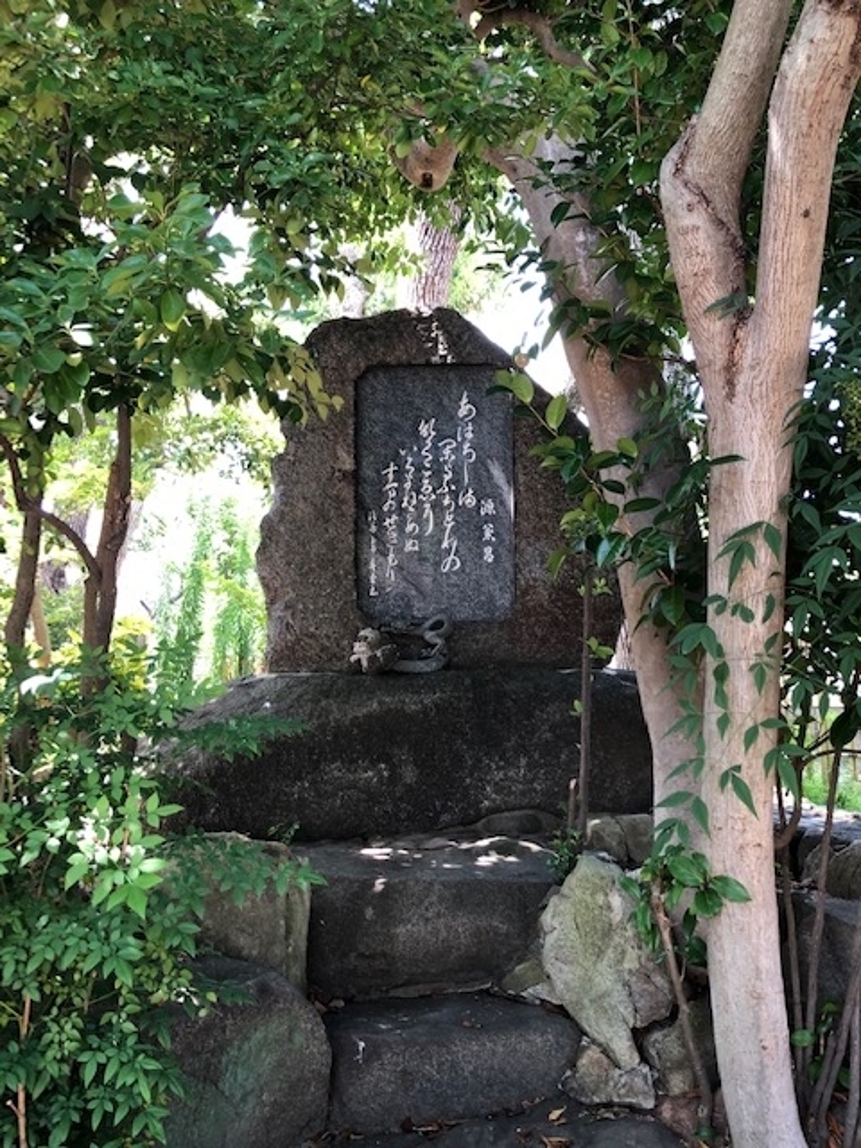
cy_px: 574
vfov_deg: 63.4
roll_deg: -0.7
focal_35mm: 28
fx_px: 929
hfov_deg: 49.7
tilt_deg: +9.9
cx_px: 430
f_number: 1.8
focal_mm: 3.99
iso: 25
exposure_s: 1/40
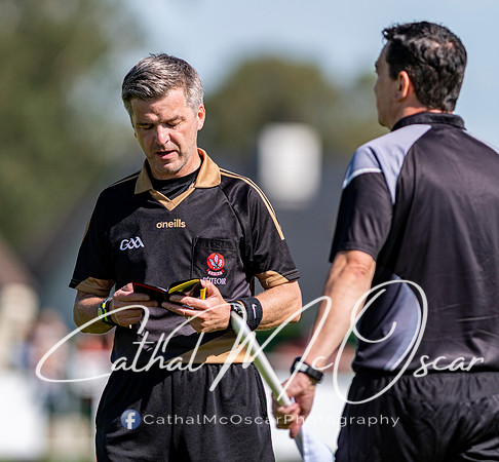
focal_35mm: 551
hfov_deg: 3.3
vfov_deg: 3.1
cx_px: 152
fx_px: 8666
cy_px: 231
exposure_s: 1/2000
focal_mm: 300
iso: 100
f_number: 2.8
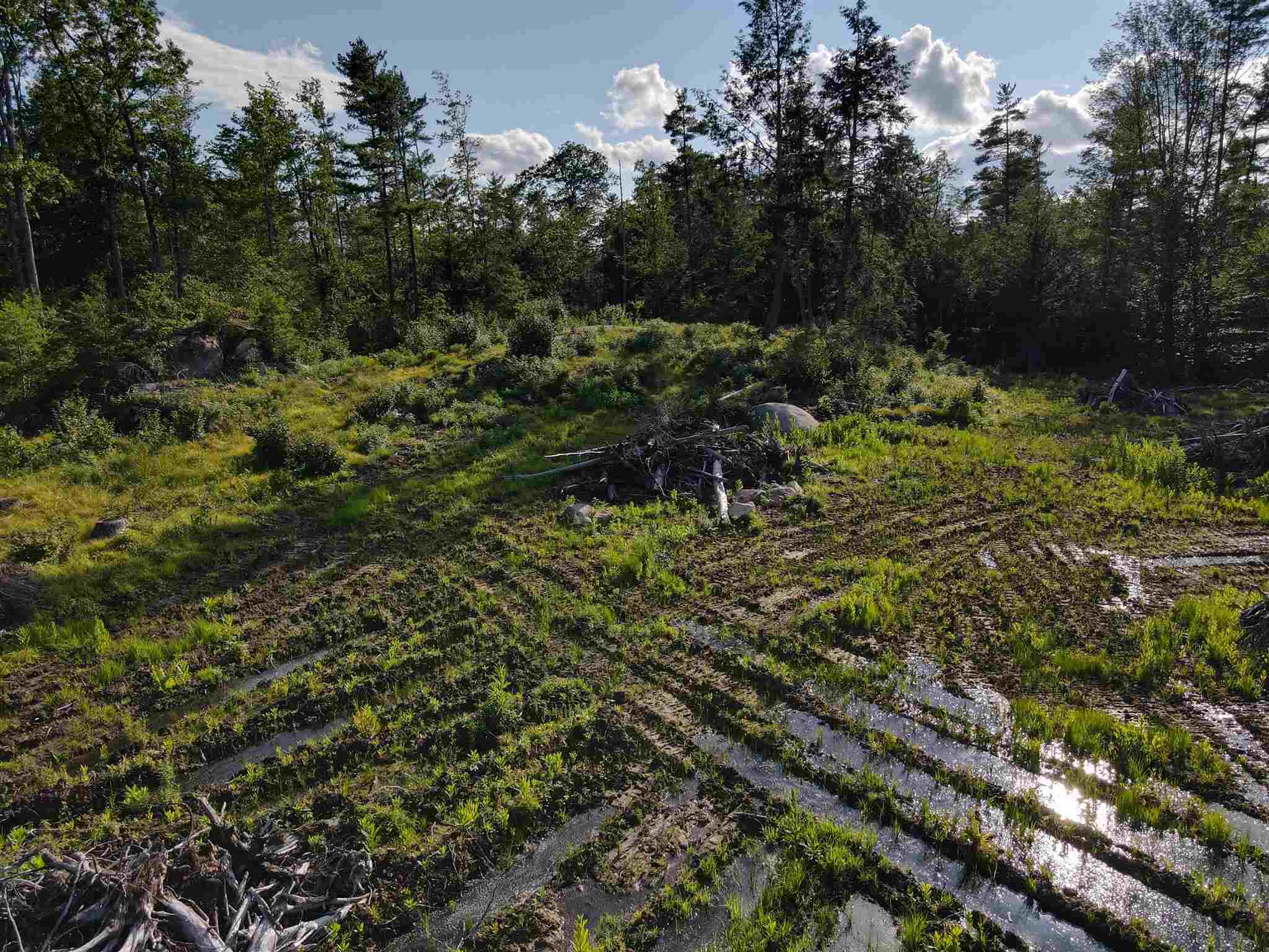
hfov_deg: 71.6
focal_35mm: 24
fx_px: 880
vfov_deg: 56.8
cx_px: 634
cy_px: 476
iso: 100
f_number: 2.8
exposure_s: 1/640
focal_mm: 4.5
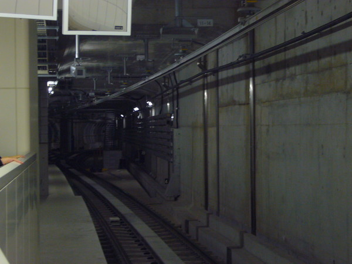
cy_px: 132
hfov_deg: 22.8
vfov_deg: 17.2
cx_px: 176
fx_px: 875
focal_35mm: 86
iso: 200
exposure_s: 1/8
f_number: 5
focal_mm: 14.2
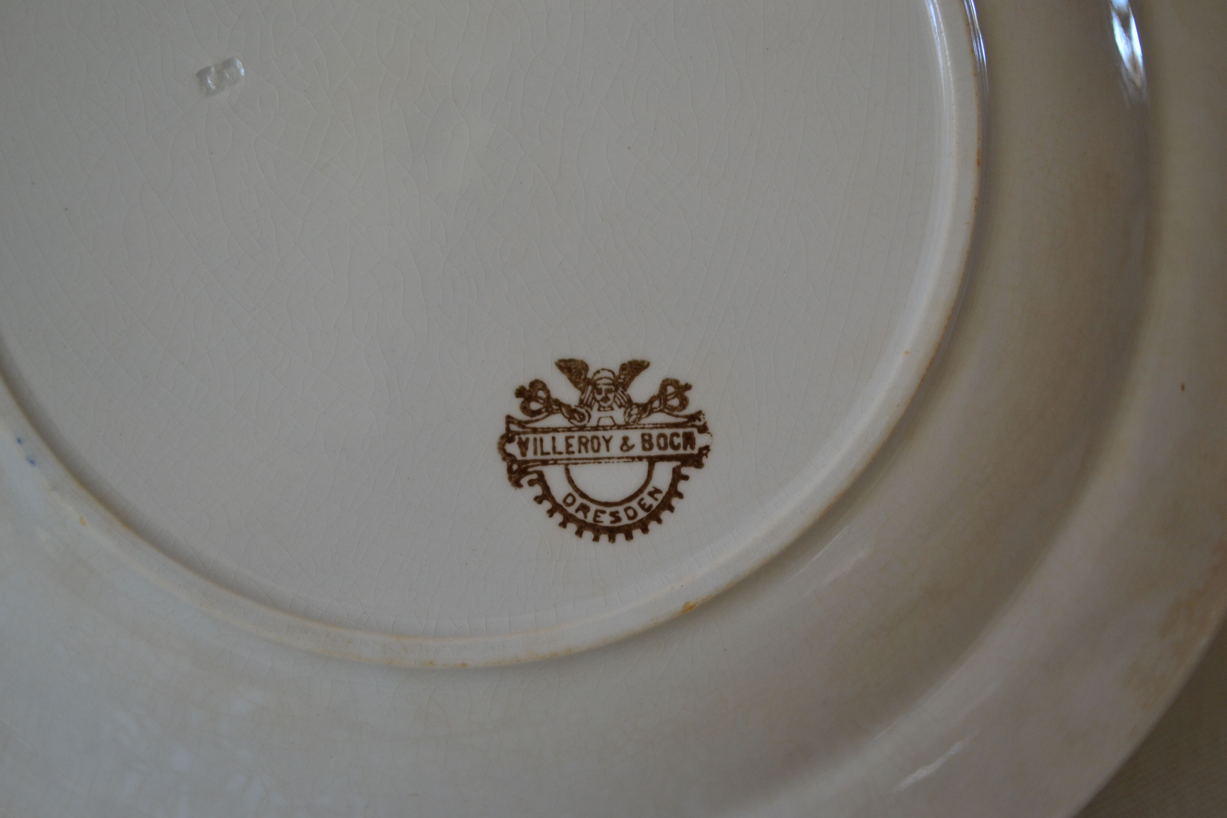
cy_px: 409
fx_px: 1943
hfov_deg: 35.1
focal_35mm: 57
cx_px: 614
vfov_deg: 23.8
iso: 400
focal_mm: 38
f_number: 5
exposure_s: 1/25
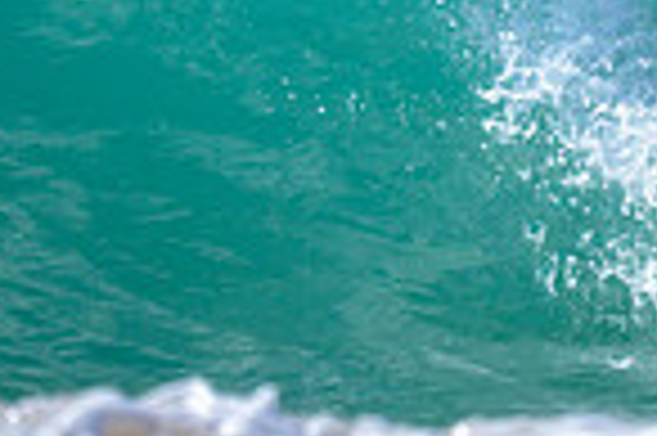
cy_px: -399
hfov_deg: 0.5
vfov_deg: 0.3
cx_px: 826
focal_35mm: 4374
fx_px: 79735
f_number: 6.3
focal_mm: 800
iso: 320
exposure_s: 1/2000
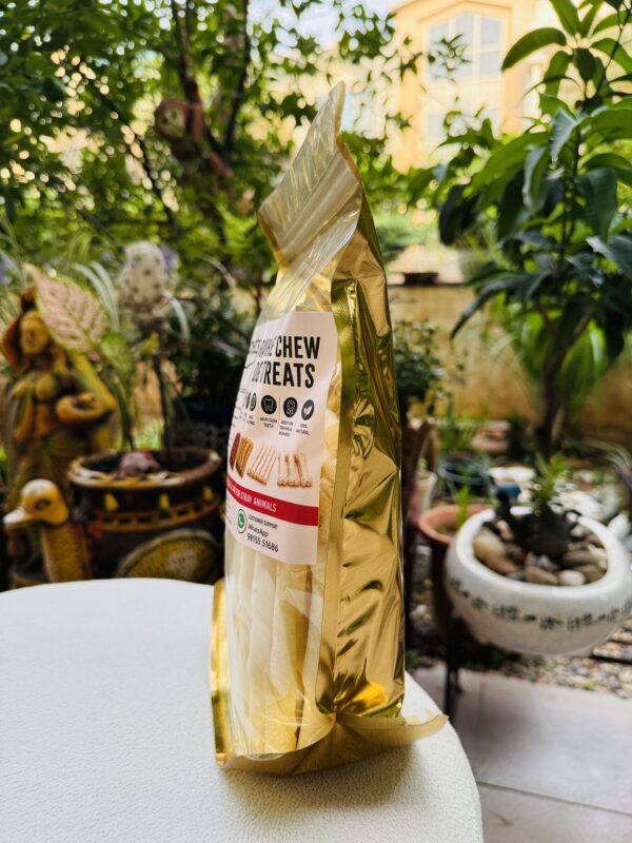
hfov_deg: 56.8
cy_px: 422
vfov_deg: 71.6
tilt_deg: -9.3
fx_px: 584
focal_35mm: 24
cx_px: 316
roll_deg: -0.9
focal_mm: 6.76
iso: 100
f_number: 1.78
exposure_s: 1/298
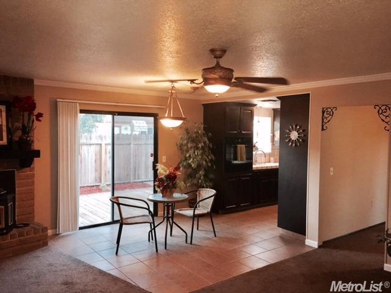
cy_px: 146
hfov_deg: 61.7
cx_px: 196
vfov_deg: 48.2
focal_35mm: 29
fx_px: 328
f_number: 2.2
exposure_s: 1/30
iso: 100
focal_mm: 4.15
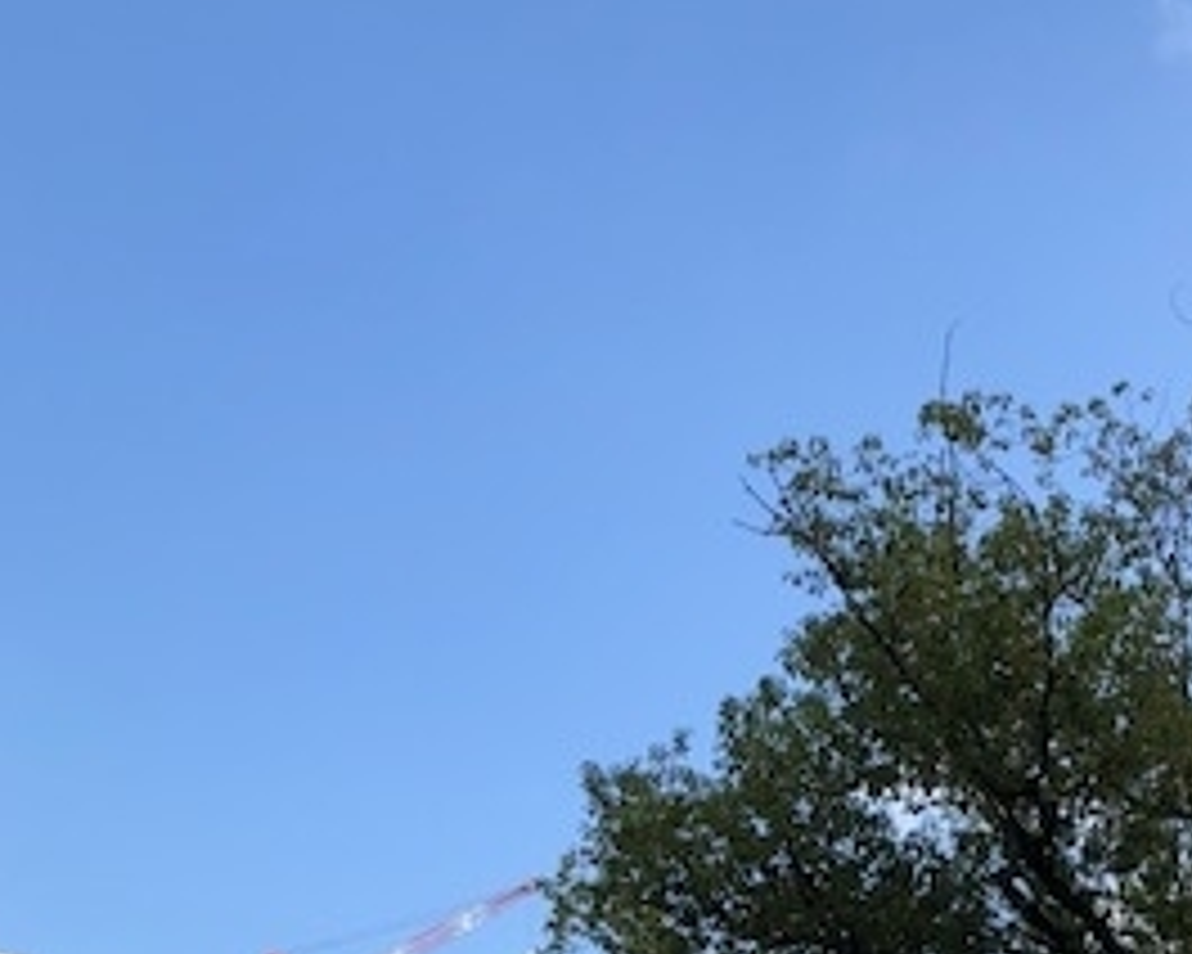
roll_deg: +0.1
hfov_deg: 28.0
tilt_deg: +11.2
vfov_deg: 20.9
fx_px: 2328
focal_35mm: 66
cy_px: 1269
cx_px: 990
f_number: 1.8
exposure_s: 1/783
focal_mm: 3.99
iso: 20
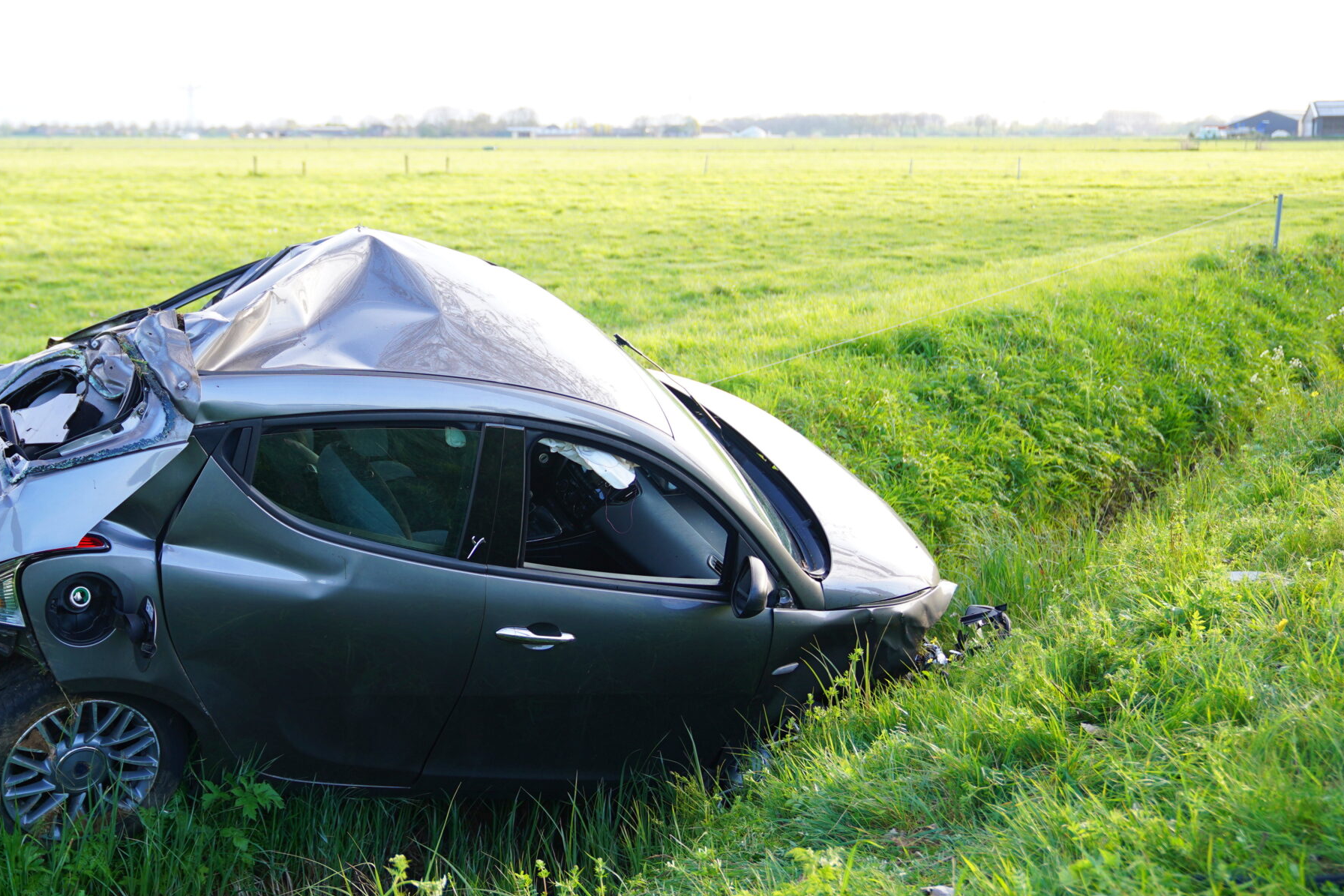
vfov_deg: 27.0
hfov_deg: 39.2
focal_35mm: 50
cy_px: 379
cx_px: 459
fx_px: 1867
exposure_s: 1/160
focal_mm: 35
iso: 125
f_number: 2.8
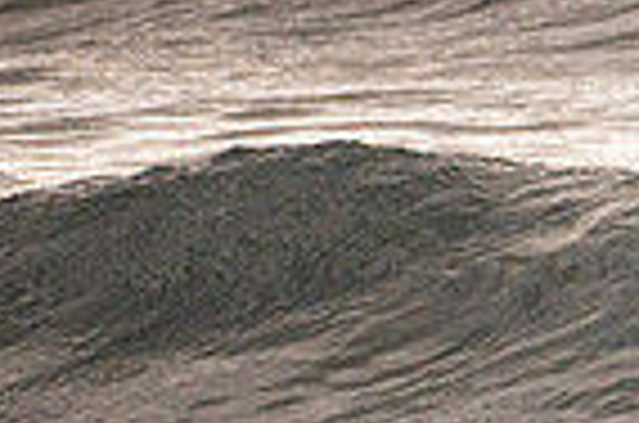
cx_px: 1095
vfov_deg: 0.5
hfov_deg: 0.8
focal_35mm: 2513
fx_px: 44506
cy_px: 134
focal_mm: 500
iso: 900
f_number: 5.6
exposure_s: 1/2000
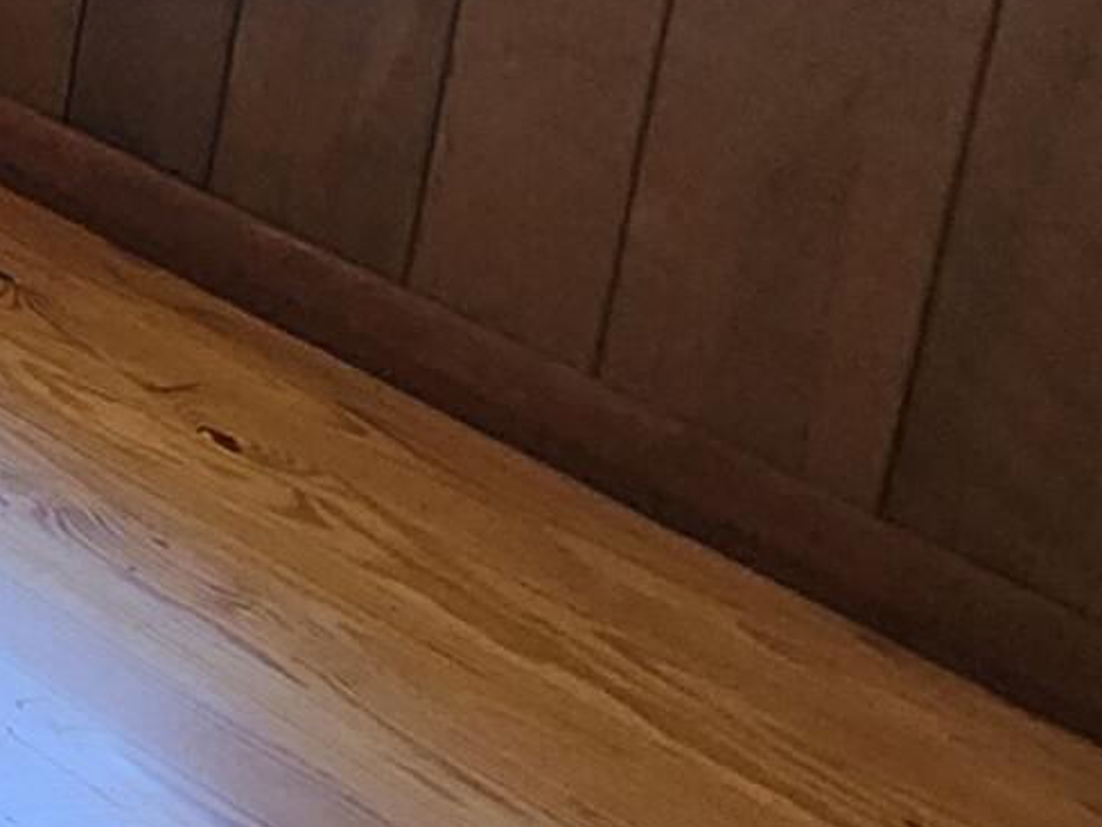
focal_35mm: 80
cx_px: -2053
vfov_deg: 14.6
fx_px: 2547
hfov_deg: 12.2
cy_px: -922
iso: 320
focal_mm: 2.2
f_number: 2.2
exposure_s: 1/60
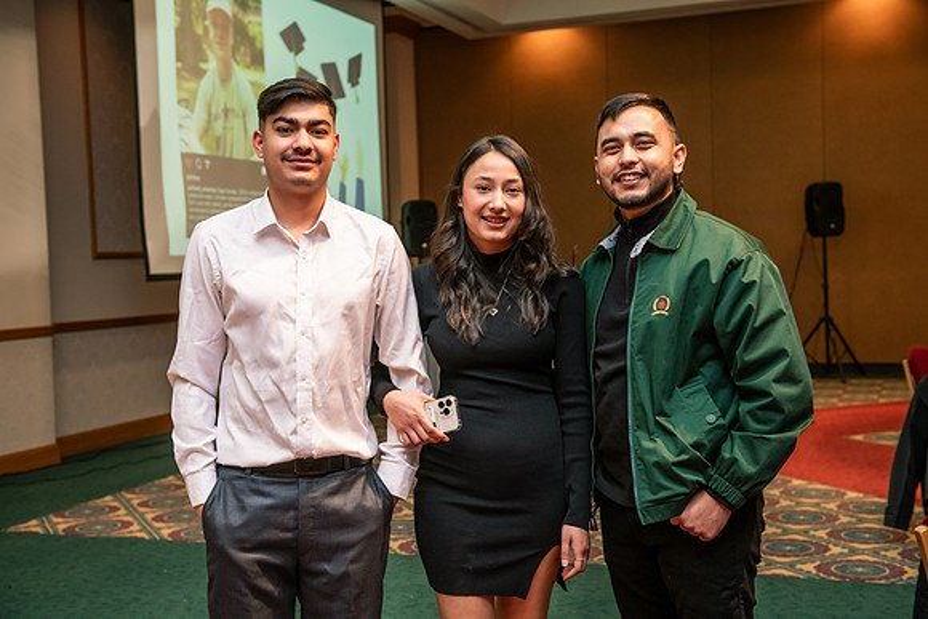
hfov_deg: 41.1
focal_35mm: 48
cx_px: 464
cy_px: 310
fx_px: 1238
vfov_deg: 28.1
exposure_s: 1/160
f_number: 4
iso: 1600
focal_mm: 48
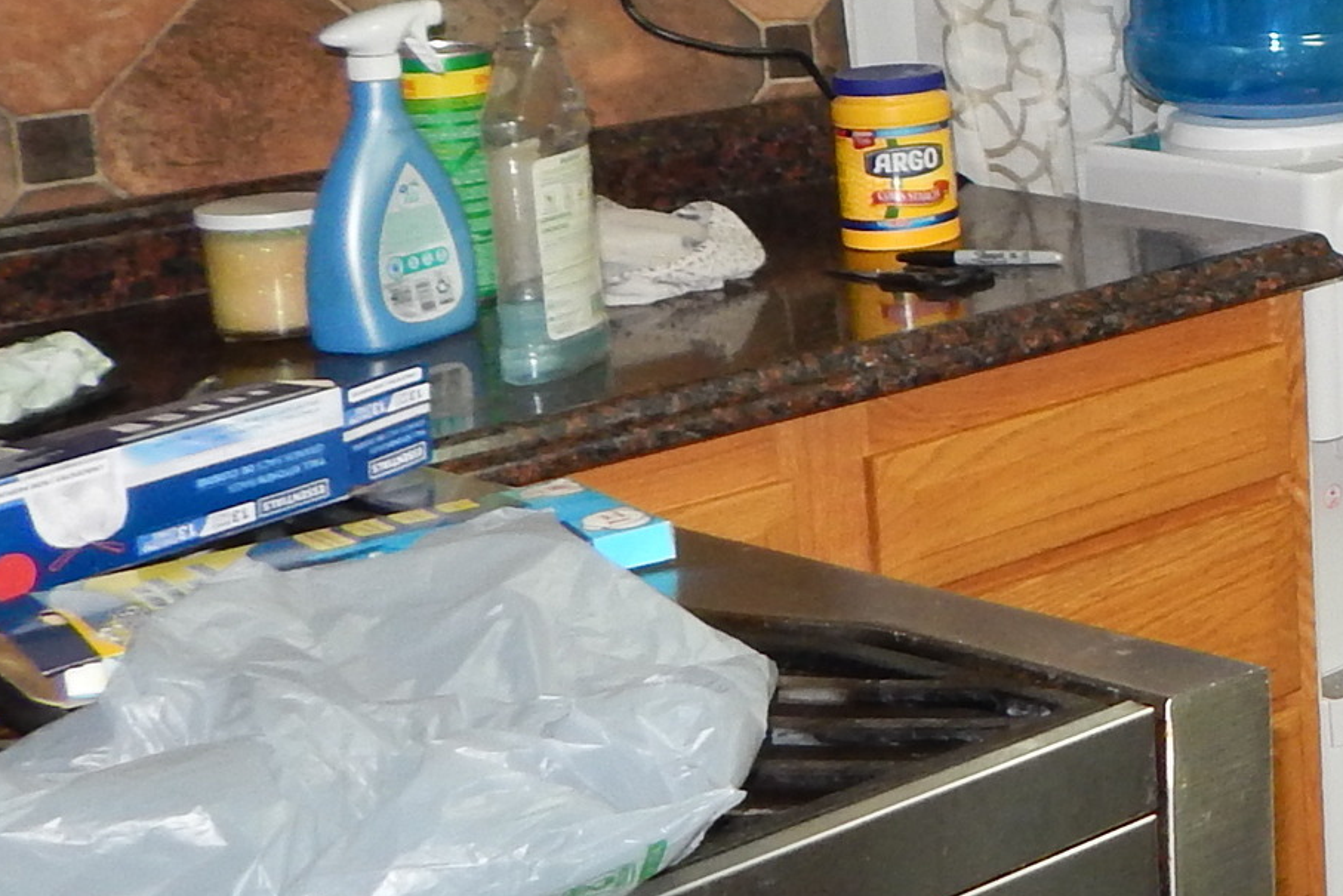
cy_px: 98
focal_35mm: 81
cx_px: 2257
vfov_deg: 16.6
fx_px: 3022
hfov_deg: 19.9
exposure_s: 1/30
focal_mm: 4
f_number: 3
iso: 200
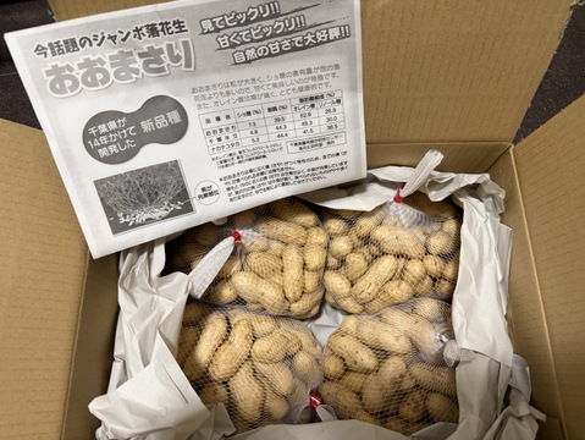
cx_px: 292
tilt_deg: -70.8
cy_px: 220
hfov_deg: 71.6
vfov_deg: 56.9
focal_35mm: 24
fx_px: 406
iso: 400
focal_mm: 6.76
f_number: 1.78
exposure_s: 1/60
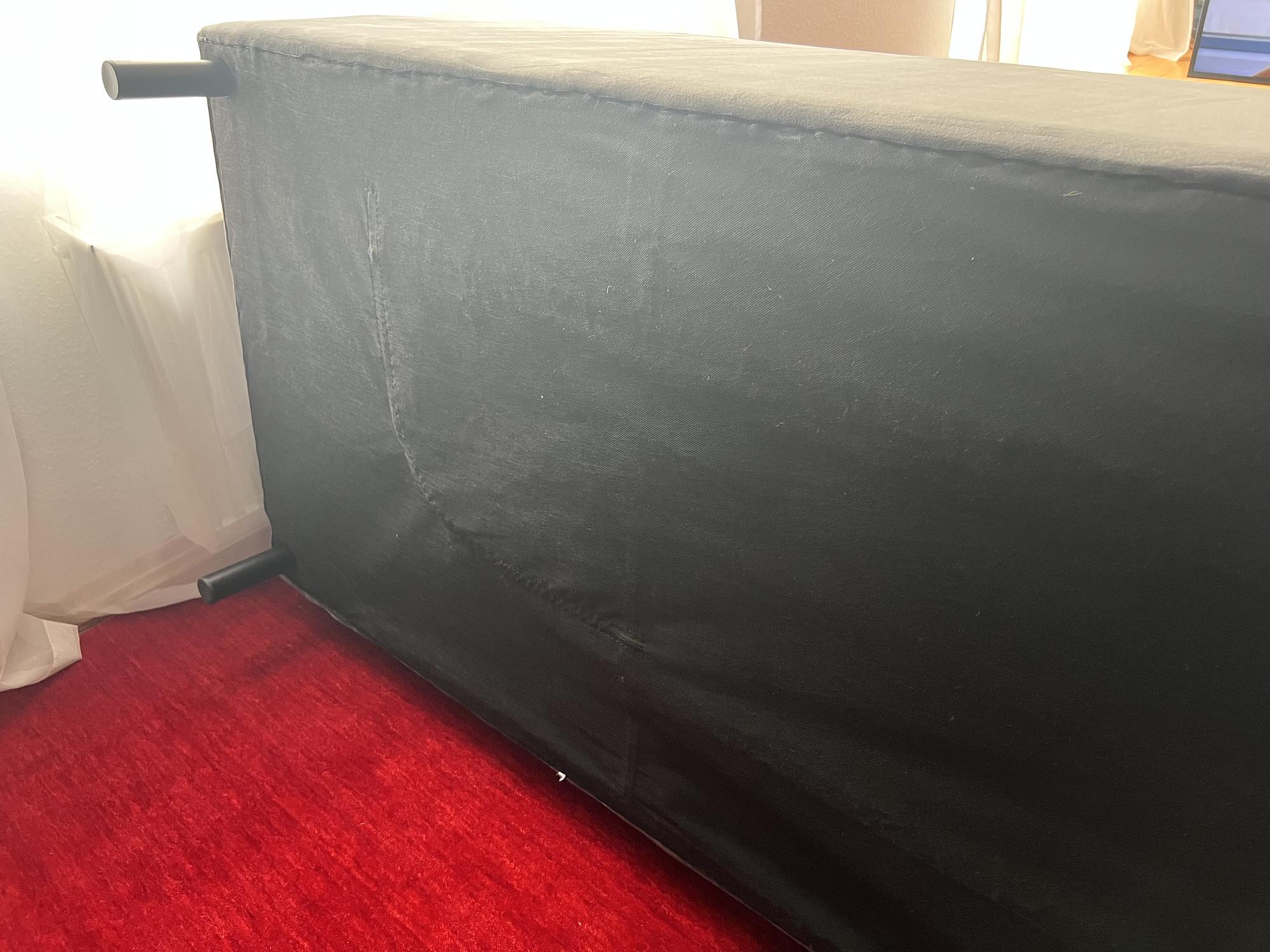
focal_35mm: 26
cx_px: 635
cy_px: 476
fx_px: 954
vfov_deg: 53.1
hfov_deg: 67.3
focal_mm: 5.7
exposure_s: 1/50
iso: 400
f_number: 1.5
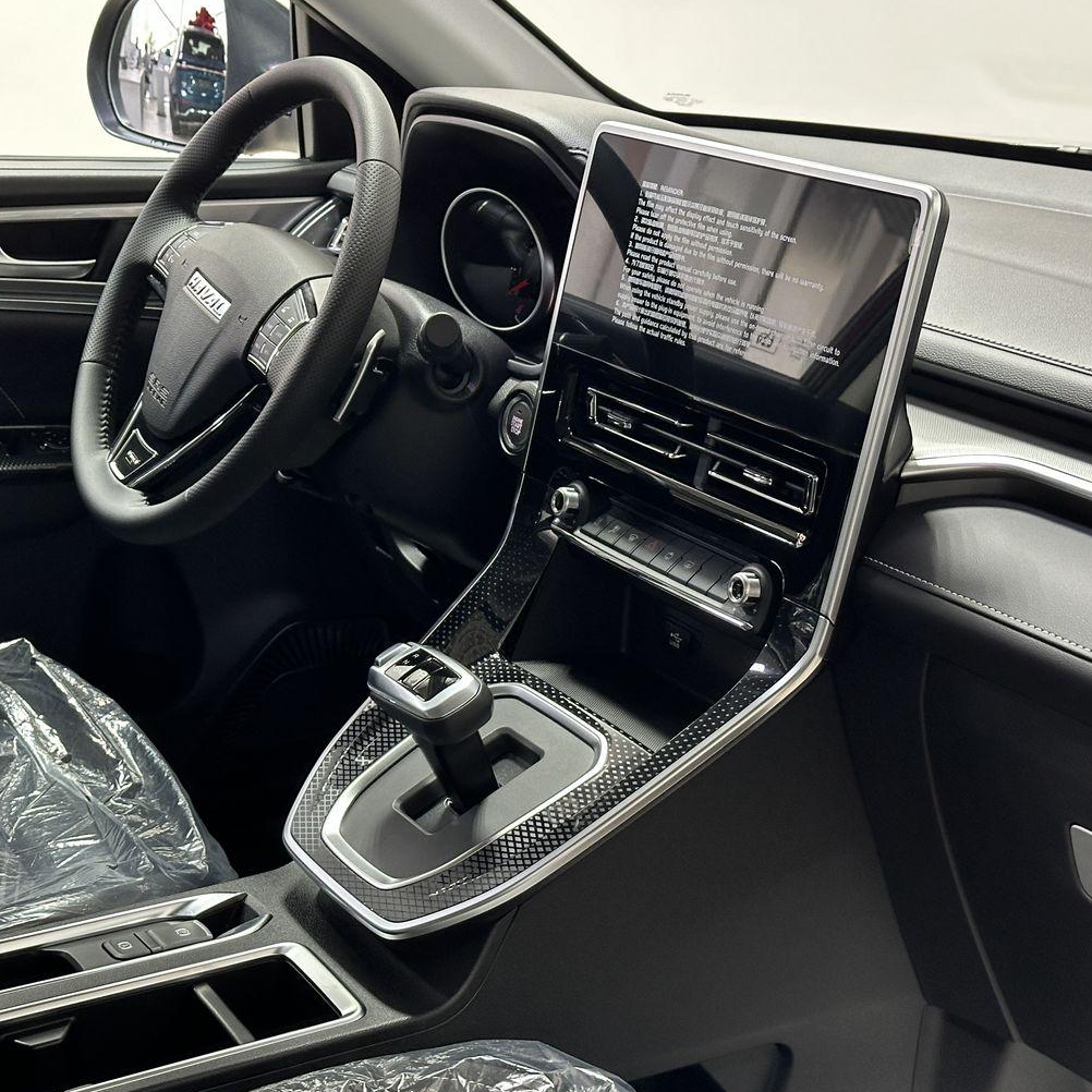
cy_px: 541
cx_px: 427
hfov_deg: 28.1
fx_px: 2177
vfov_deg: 28.2
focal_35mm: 61
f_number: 1.78
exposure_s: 1/33
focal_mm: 6.86
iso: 320
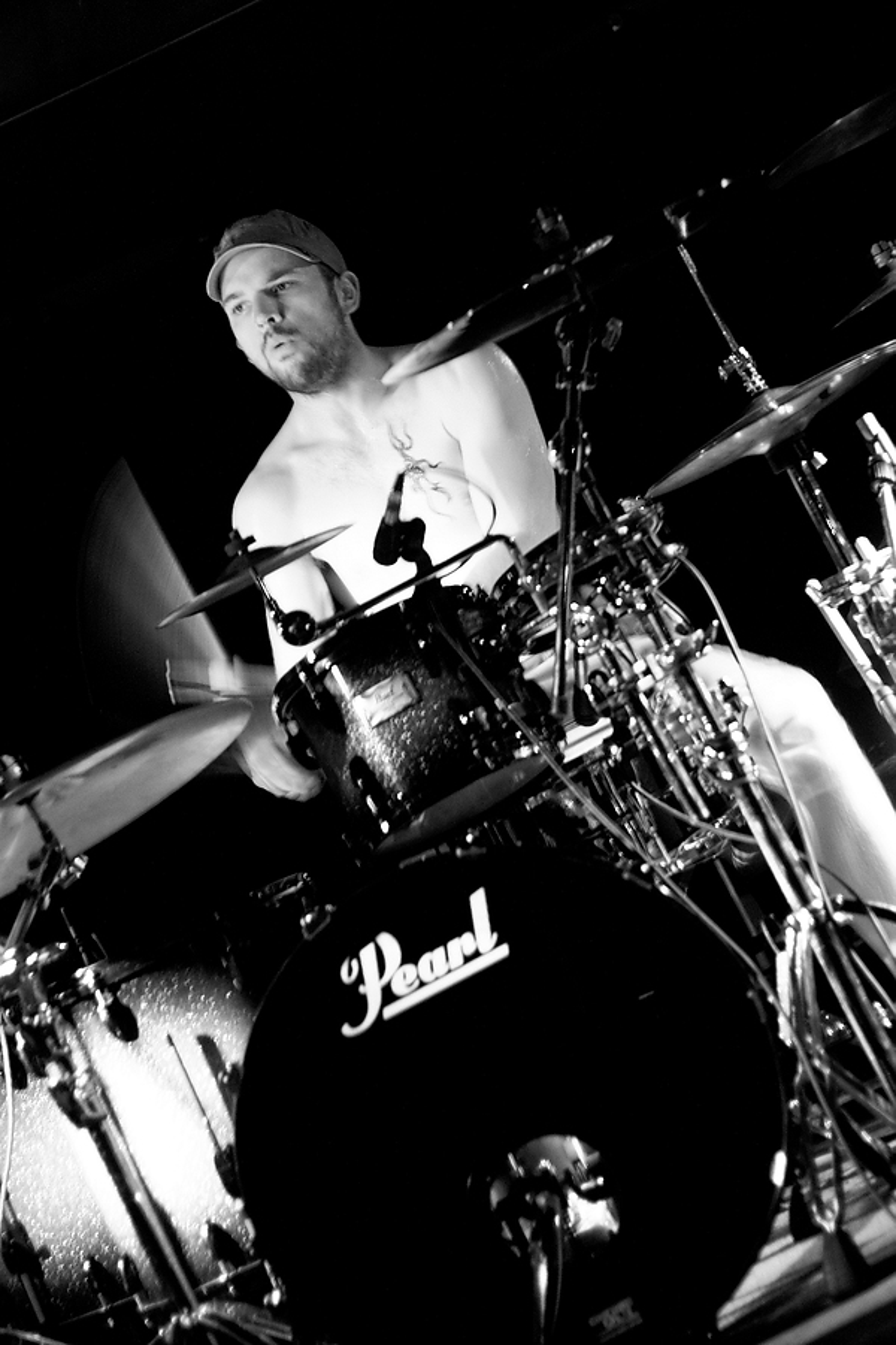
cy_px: 672
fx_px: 2800
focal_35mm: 75
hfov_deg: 18.2
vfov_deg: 27.0
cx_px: 448
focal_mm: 50
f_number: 2
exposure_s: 1/15
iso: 800
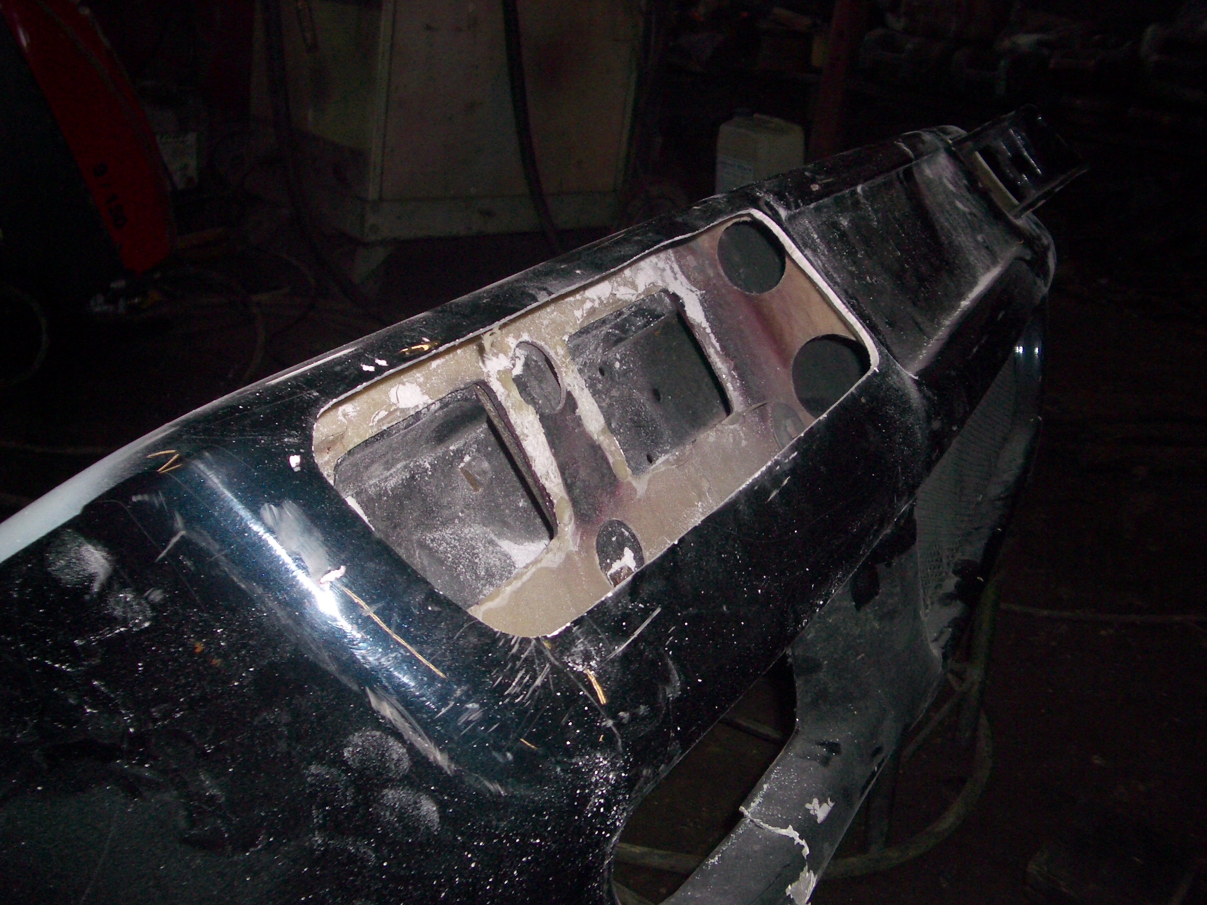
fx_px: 1220
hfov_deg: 52.6
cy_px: 452
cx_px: 604
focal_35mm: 35
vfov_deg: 40.7
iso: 100
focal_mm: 5.8
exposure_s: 1/60
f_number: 2.6
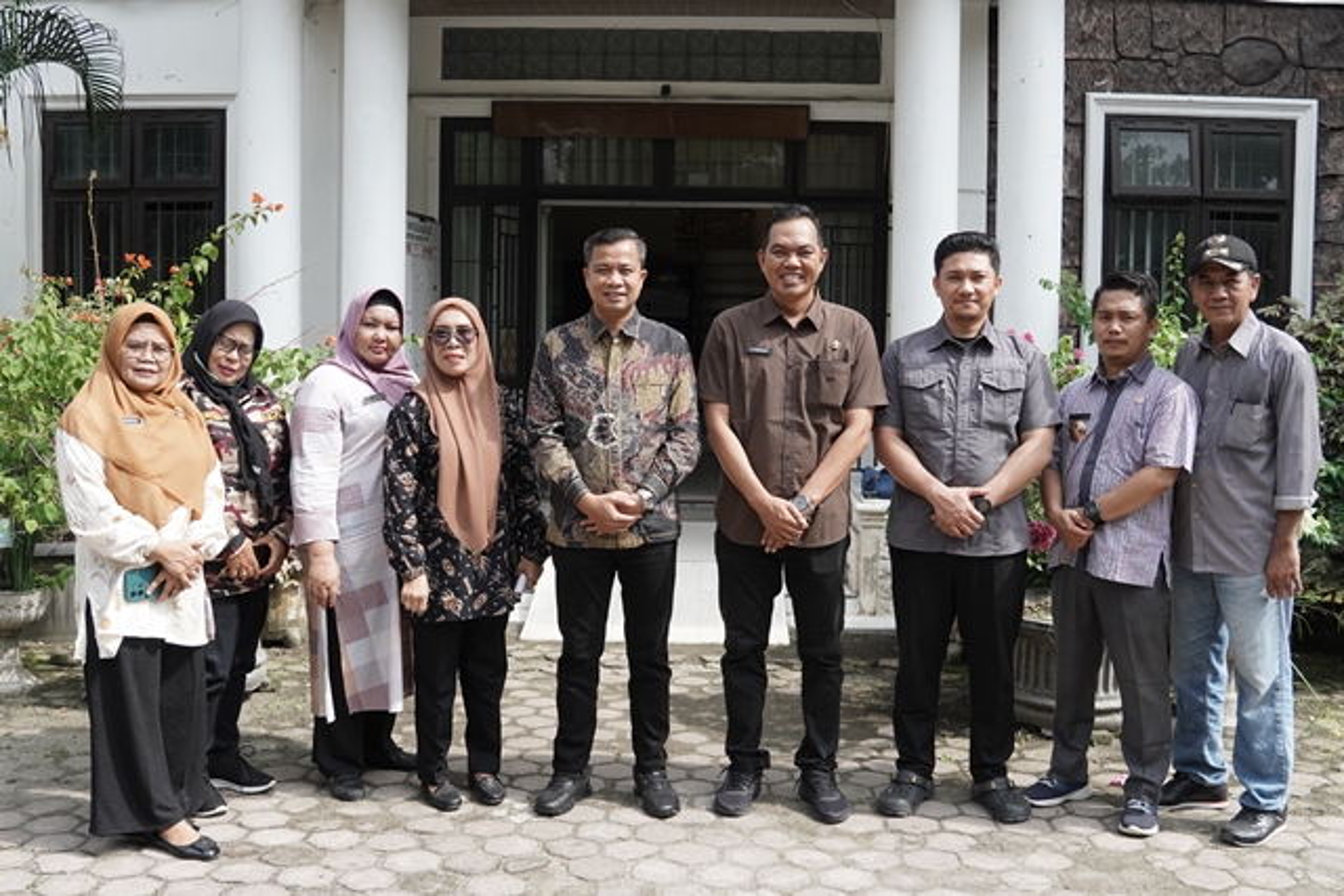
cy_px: 448
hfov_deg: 53.1
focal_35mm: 36
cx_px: 672
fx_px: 1344
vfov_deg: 36.9
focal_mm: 24
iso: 640
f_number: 4
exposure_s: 1/2500
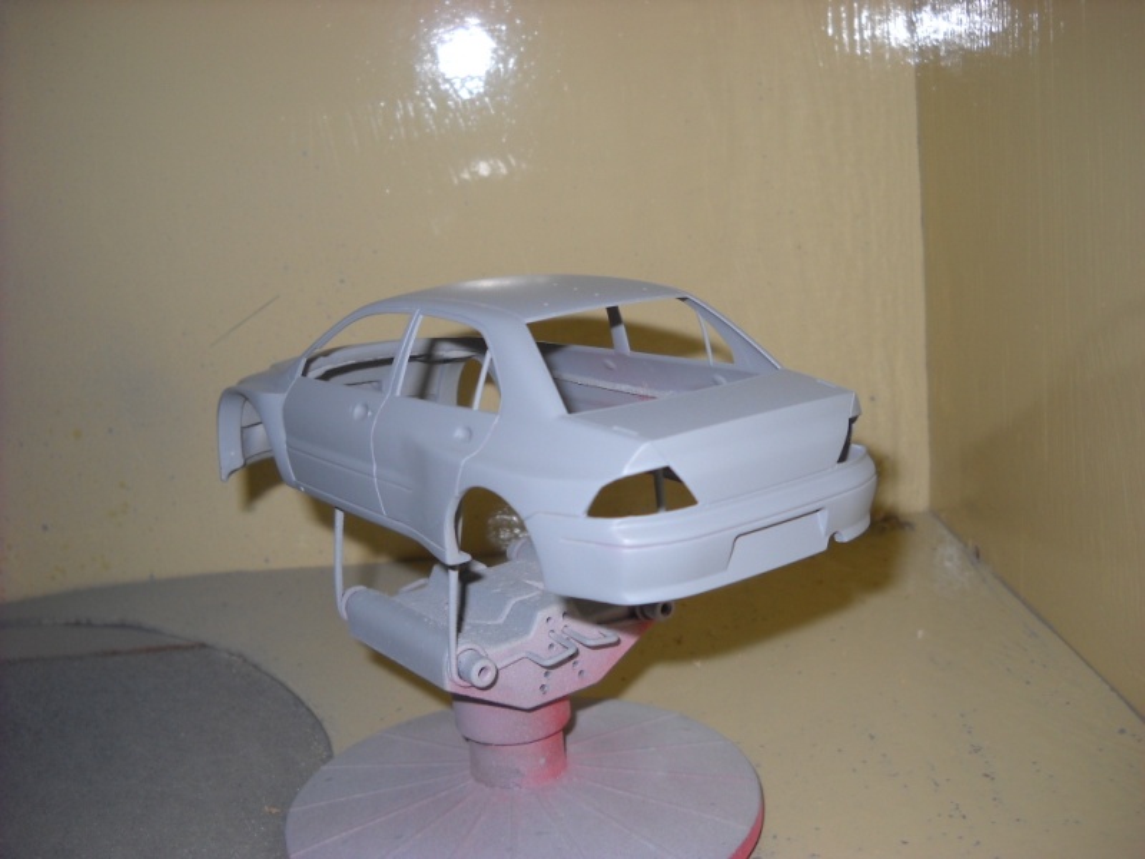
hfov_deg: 45.8
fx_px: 1356
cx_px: 572
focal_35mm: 41
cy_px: 430
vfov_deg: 35.1
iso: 64
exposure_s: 1/30
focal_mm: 6.72
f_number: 5.5
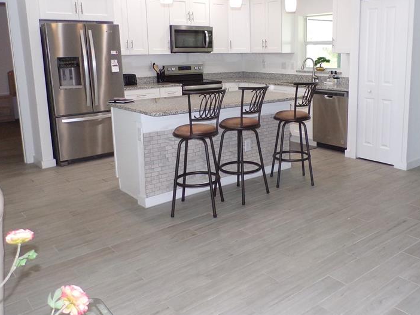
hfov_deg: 52.0
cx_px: 265
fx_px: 425
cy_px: 114
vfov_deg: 40.4
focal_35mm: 35
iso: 290
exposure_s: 1/60
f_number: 3
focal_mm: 4.3
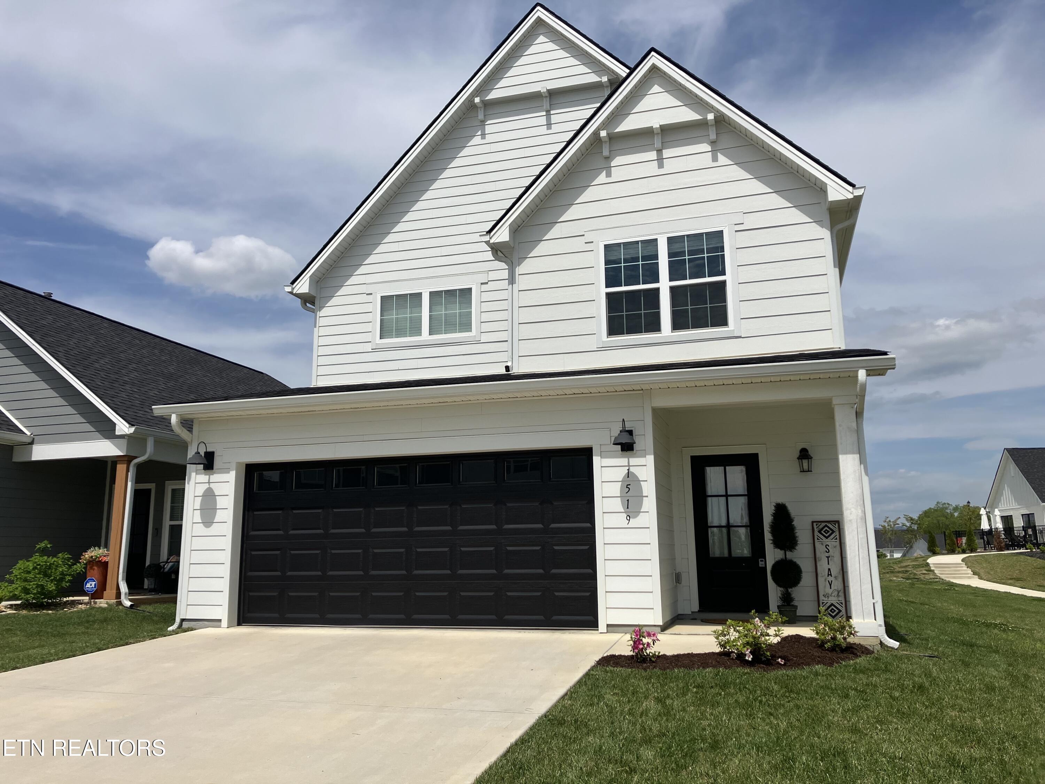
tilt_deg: +12.0
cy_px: 392
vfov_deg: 49.7
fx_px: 845
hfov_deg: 63.4
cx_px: 522
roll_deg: +0.5
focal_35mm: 28
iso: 32
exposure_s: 1/5405
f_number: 1.8
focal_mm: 3.99
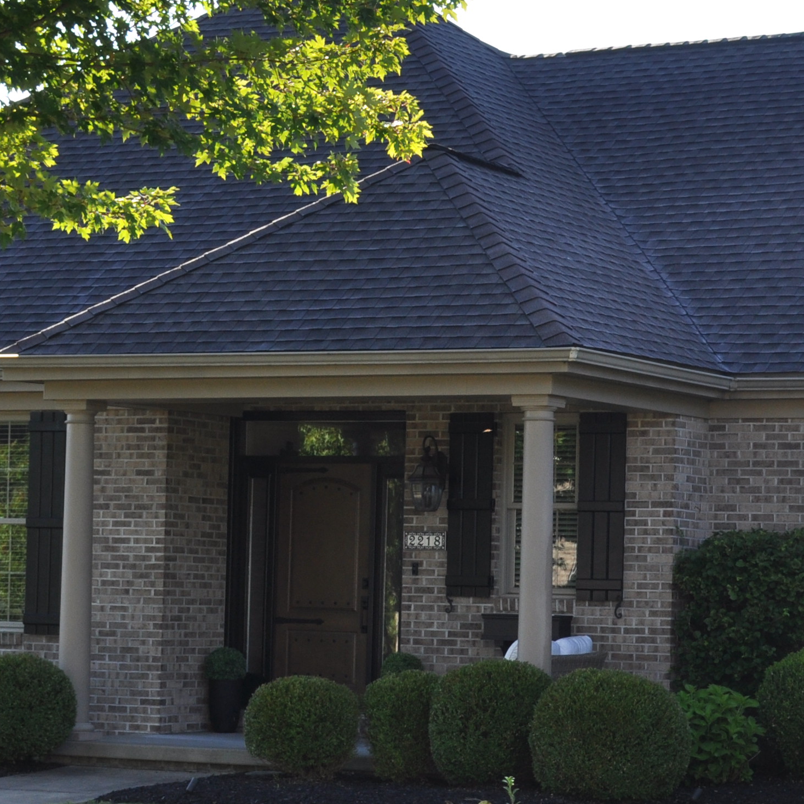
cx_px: 474
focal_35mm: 119
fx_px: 3127
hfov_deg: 14.6
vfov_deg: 14.6
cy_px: 514
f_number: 7.1
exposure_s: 1/200
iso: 200
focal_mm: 32
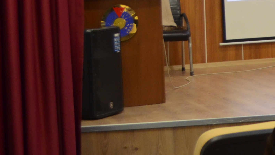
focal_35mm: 143
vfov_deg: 8.4
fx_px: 1043
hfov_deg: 13.7
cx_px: 464
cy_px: -16
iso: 800
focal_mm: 26
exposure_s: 1/30
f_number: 4.2
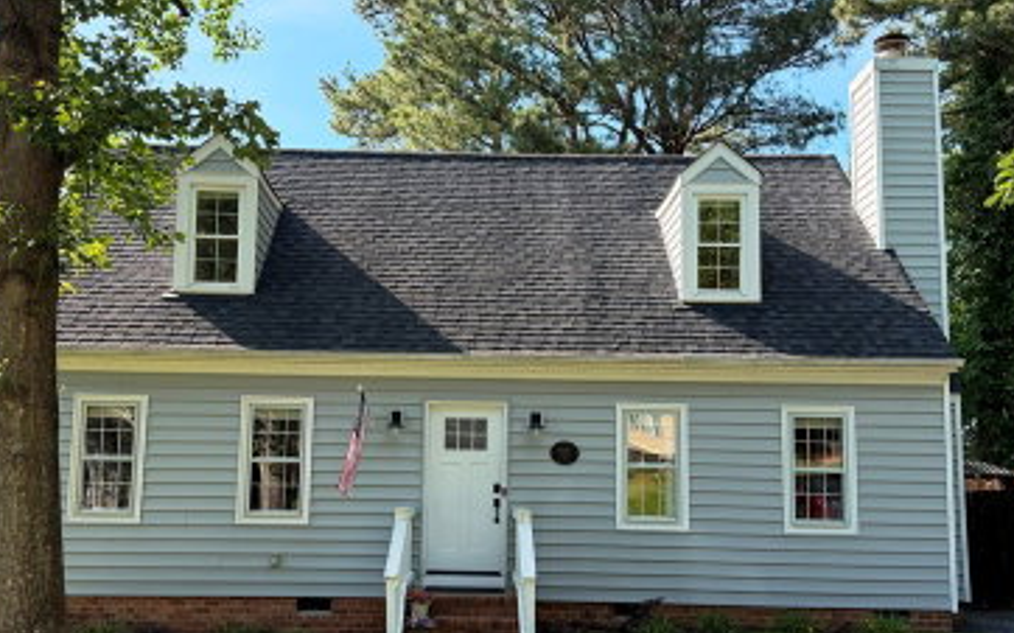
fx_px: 995
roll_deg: -0.9
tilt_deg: +7.1
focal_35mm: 36
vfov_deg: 35.2
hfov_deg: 54.0
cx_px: 473
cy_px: 373
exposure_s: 1/1437
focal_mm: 6.76
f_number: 1.78
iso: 100
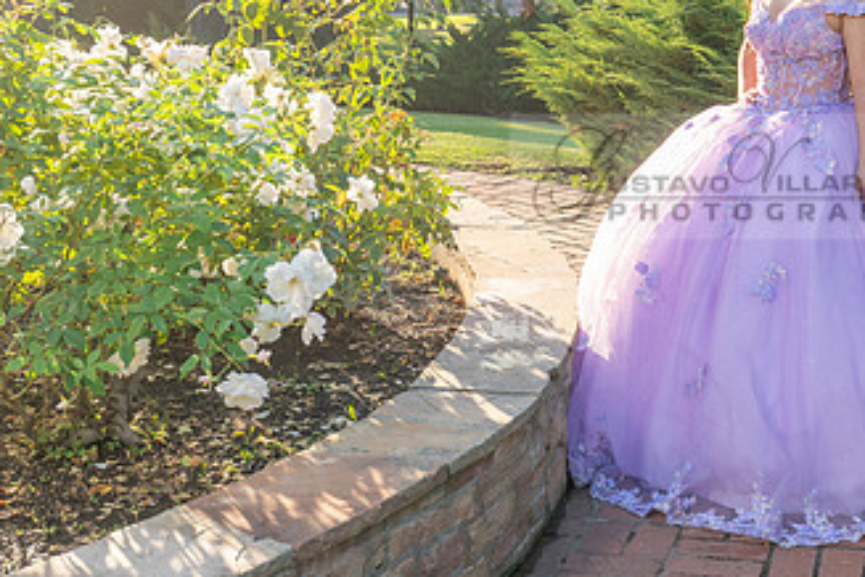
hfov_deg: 27.6
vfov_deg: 19.1
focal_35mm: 71
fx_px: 1706
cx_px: 741
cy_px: 176
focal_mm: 38
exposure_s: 1/200
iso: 200
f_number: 6.3
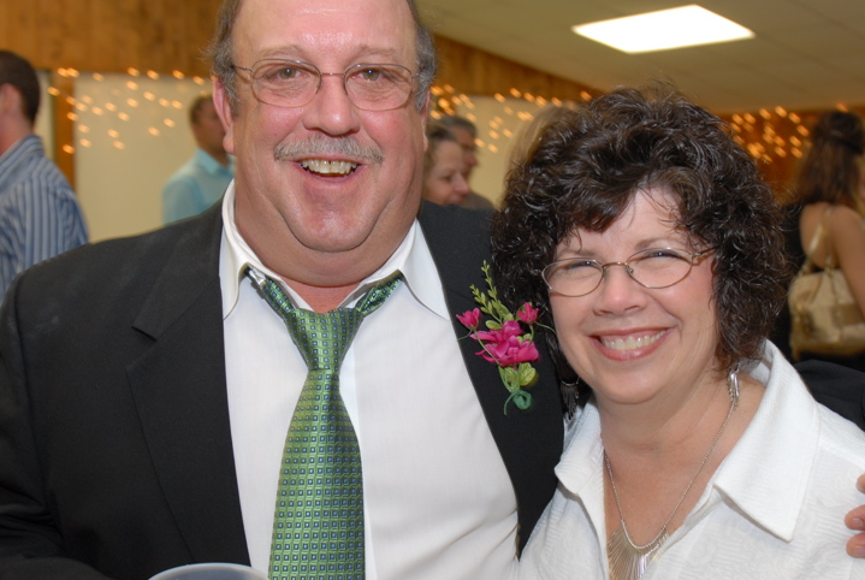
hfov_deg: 43.5
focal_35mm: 45
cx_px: 431
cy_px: 296
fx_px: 1083
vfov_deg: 30.0
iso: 250
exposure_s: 1/30
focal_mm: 24
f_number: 4
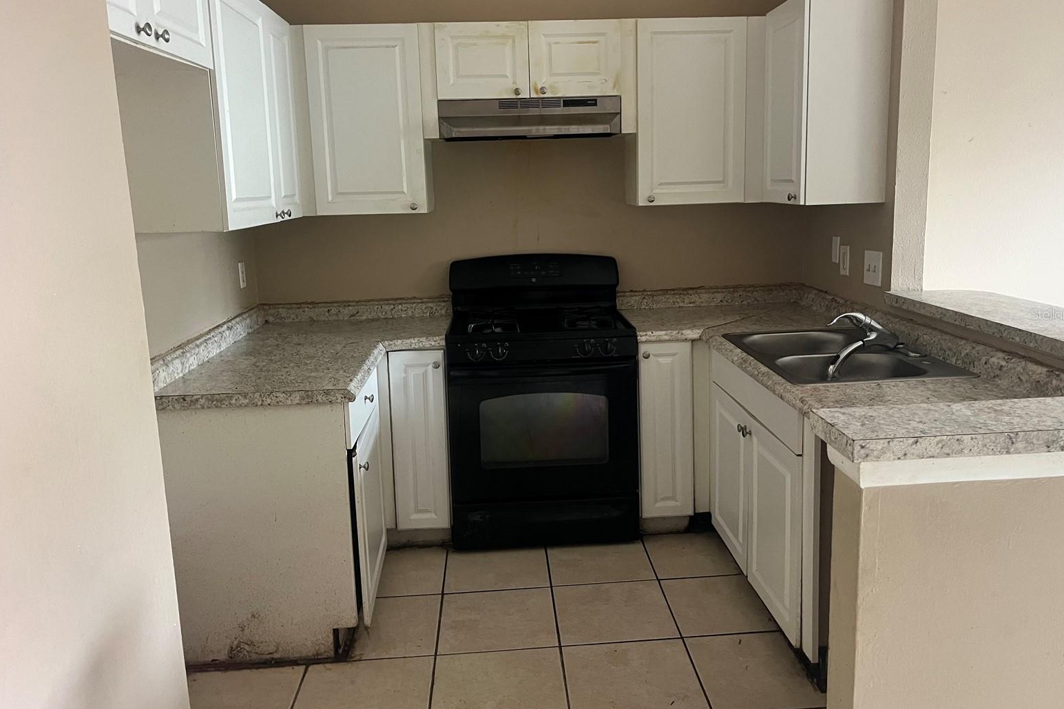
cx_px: 545
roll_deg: +0.6
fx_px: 827
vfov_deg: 46.3
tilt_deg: -10.0
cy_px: 314
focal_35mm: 28
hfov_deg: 65.5
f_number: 1.6
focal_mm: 5.1
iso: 320
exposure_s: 1/60
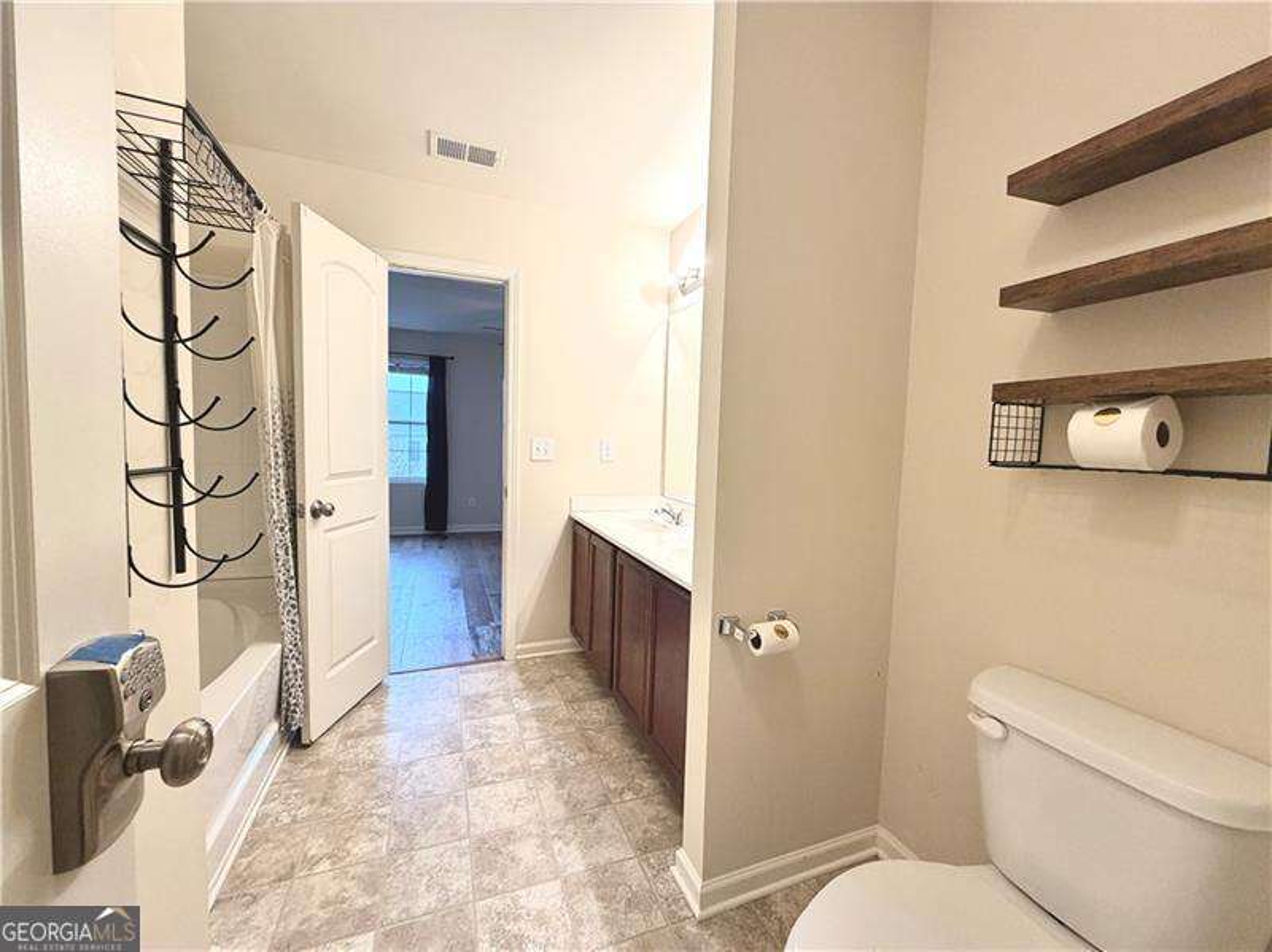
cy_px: 476
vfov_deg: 85.6
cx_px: 636
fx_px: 514
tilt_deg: -3.6
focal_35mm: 14
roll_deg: -1.8
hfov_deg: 102.1
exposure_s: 1/120
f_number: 2.2
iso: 200
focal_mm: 2.22
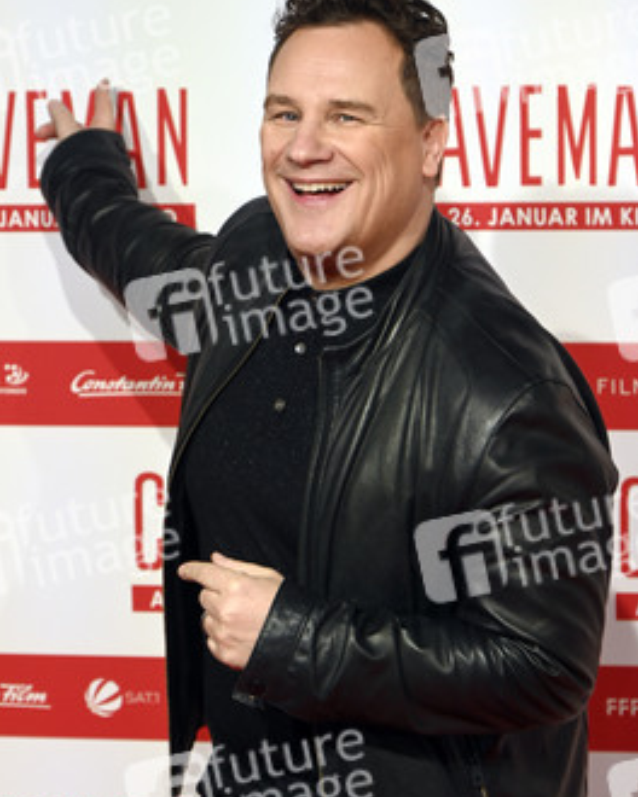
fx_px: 3894
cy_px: 425
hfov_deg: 9.4
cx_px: 319
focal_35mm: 165
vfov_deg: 11.7
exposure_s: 1/160
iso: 1250
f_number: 6.3
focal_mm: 145
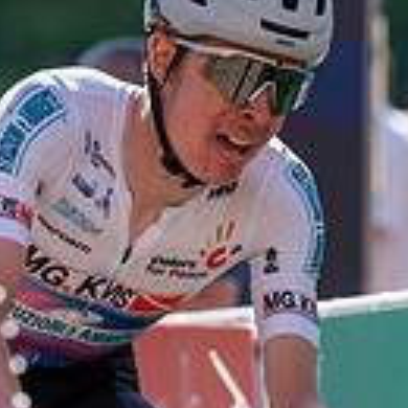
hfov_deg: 3.1
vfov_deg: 3.1
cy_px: 246
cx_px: 223
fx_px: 7454
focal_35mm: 559
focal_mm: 147
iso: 200
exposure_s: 1/1000
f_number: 3.5
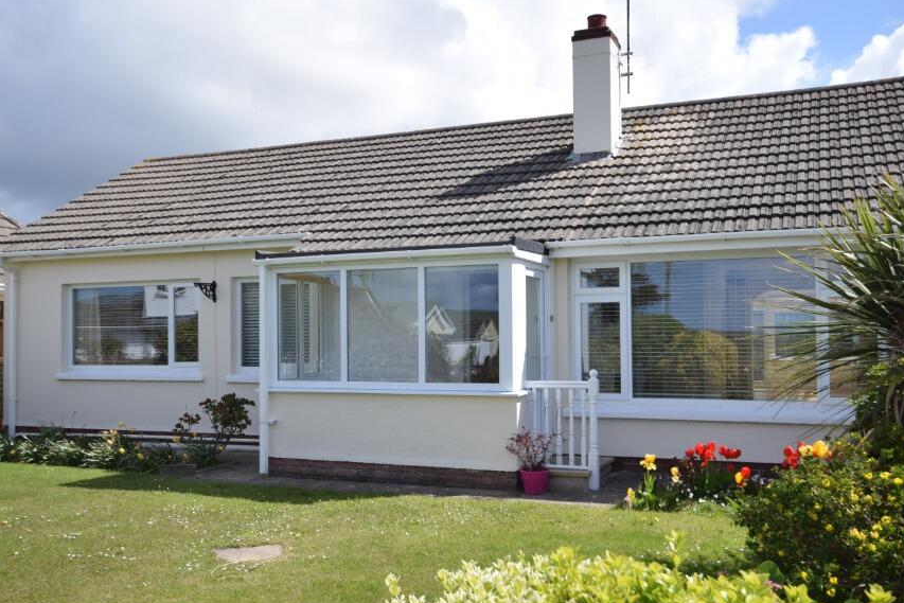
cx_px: 457
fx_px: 904
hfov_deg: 53.1
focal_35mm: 36
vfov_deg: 36.9
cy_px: 324
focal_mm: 20
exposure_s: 1/320
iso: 200
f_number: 9
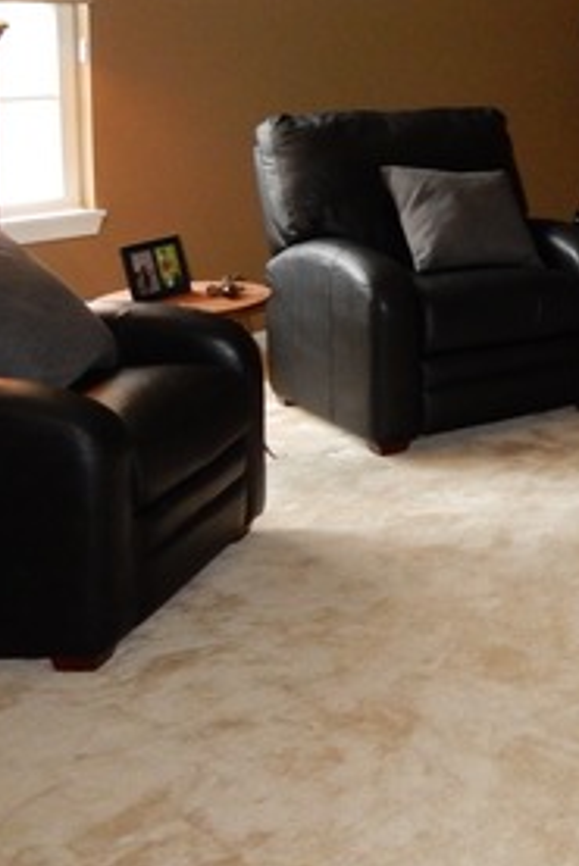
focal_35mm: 60
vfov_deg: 32.3
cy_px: 147
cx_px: 964
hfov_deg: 18.8
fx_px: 1446
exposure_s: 1/30
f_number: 3.7
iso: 450
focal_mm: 4.5
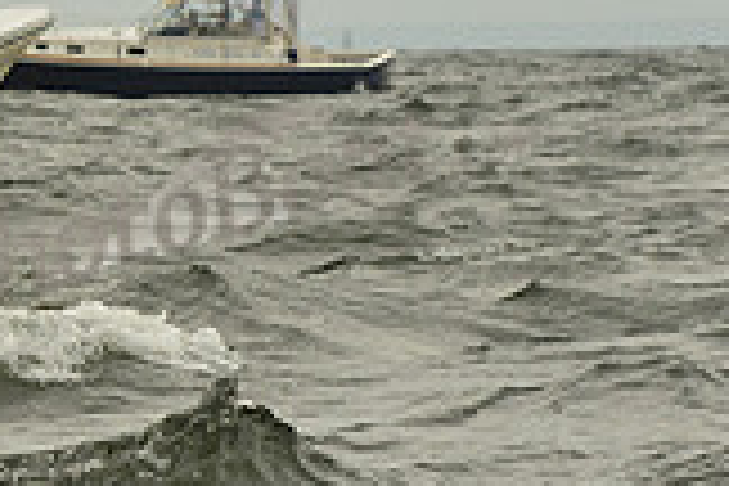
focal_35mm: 250
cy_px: 29
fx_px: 5062
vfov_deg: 5.5
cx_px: -306
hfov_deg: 8.1
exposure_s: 1/1250
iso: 320
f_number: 8
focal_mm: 70
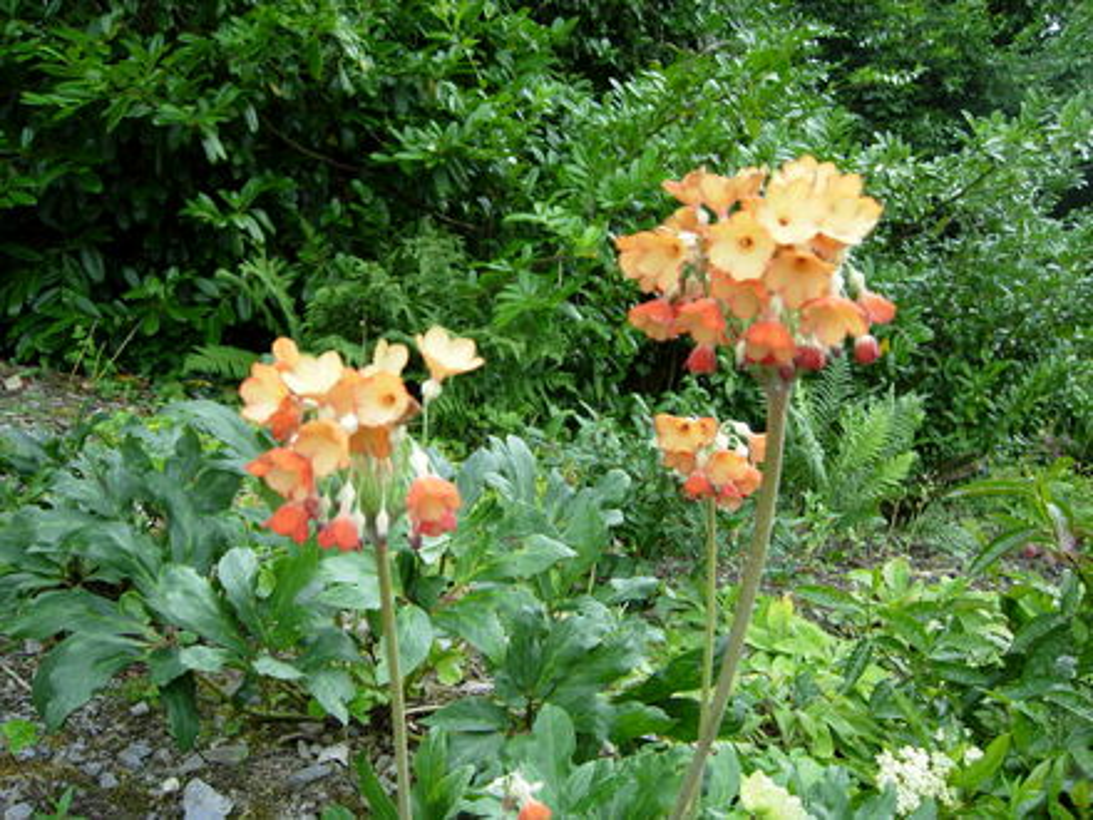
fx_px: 1137
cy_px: 410
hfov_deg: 51.4
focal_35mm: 36
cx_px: 546
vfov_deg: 39.7
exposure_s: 1/71.8
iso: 50
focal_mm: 7.5
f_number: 3
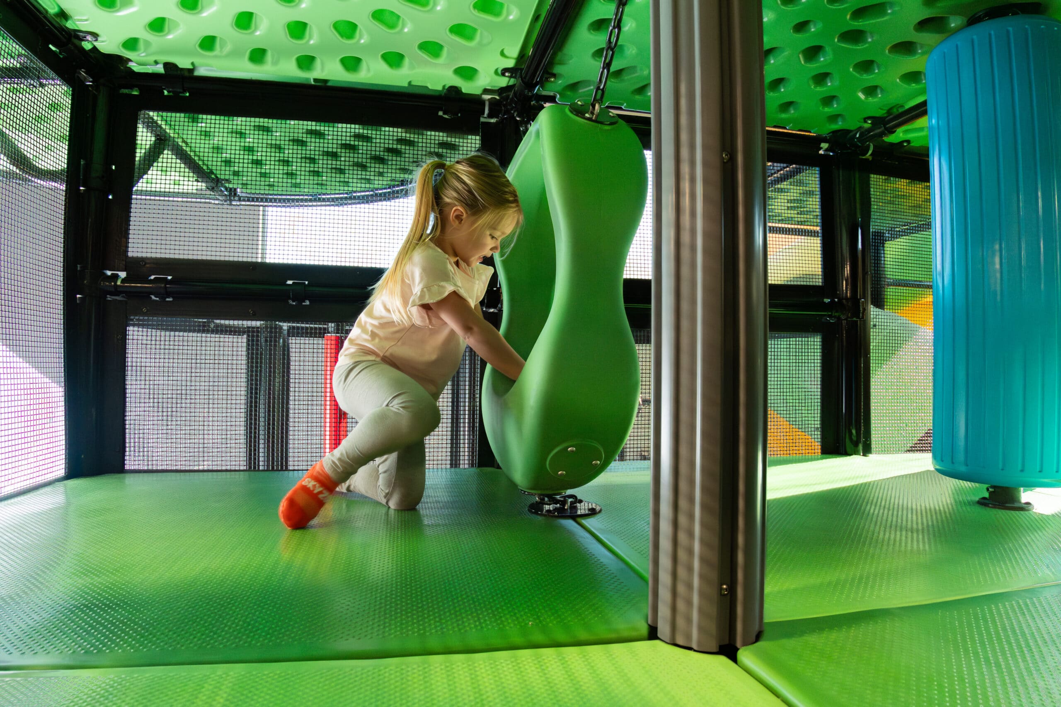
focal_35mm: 22
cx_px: 530
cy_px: 354
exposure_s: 1/160
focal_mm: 15
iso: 800
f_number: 5
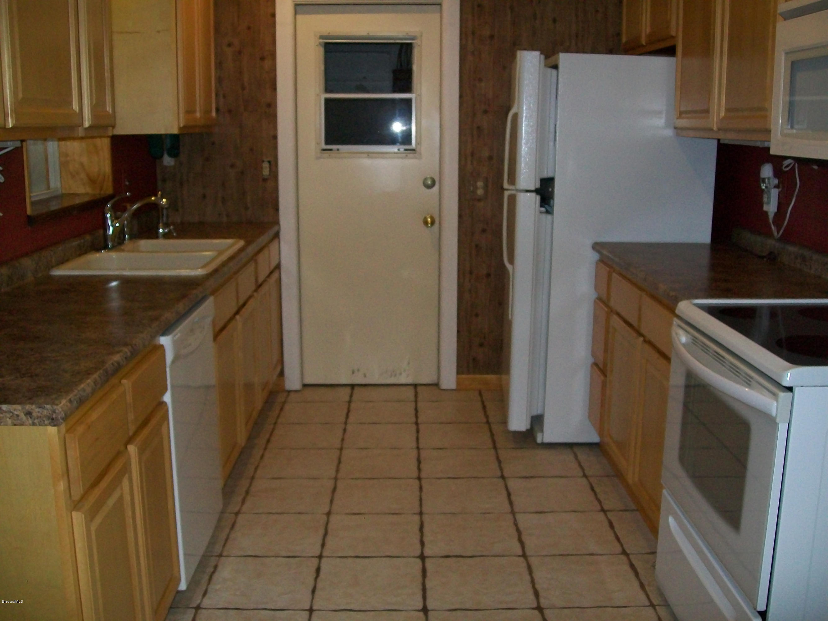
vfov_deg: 39.7
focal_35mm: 36
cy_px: 310
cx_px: 414
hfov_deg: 51.4
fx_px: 861
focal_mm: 6
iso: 160
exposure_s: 1/60
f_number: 2.7
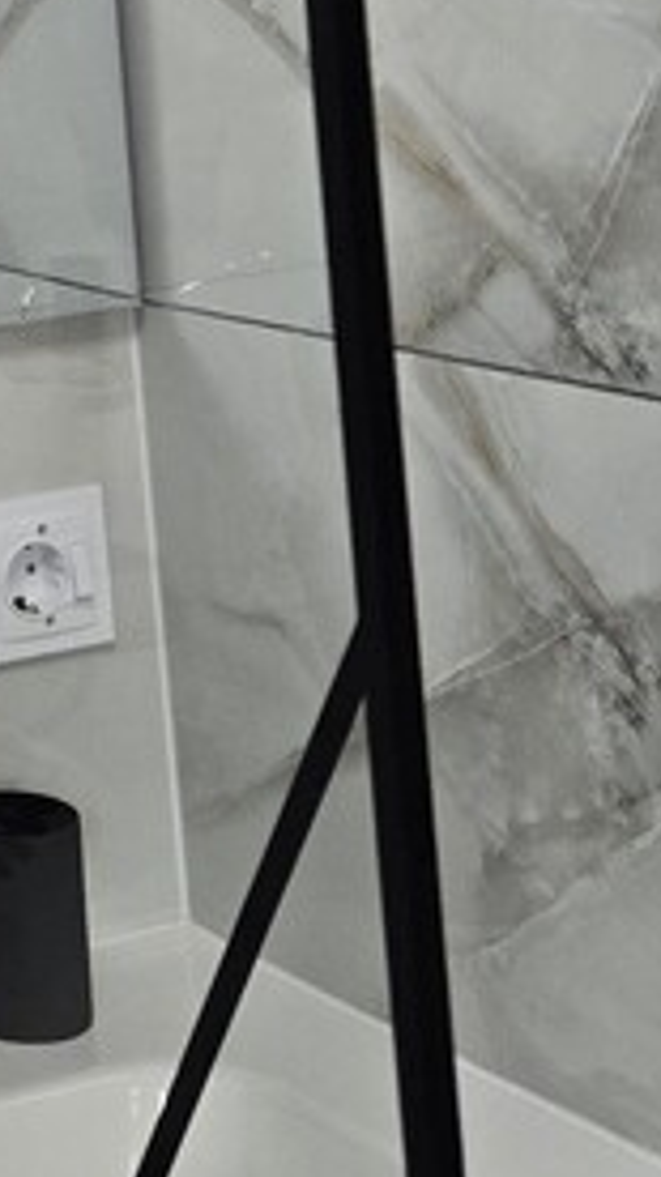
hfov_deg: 11.3
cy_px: -166
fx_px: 2901
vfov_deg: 21.6
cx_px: -810
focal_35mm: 93
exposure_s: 1/100
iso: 200
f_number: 1.8
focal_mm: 5.4
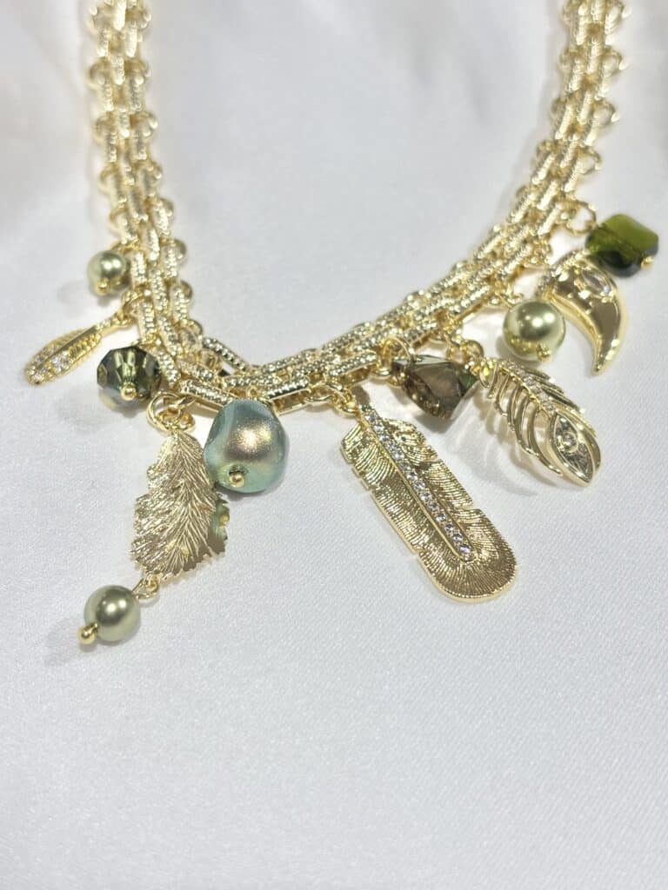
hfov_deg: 28.0
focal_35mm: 52
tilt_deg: -37.3
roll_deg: +6.3
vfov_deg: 36.8
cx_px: 334
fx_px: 1338
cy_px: 445
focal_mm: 5.96
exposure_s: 1/235
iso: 32
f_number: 1.6
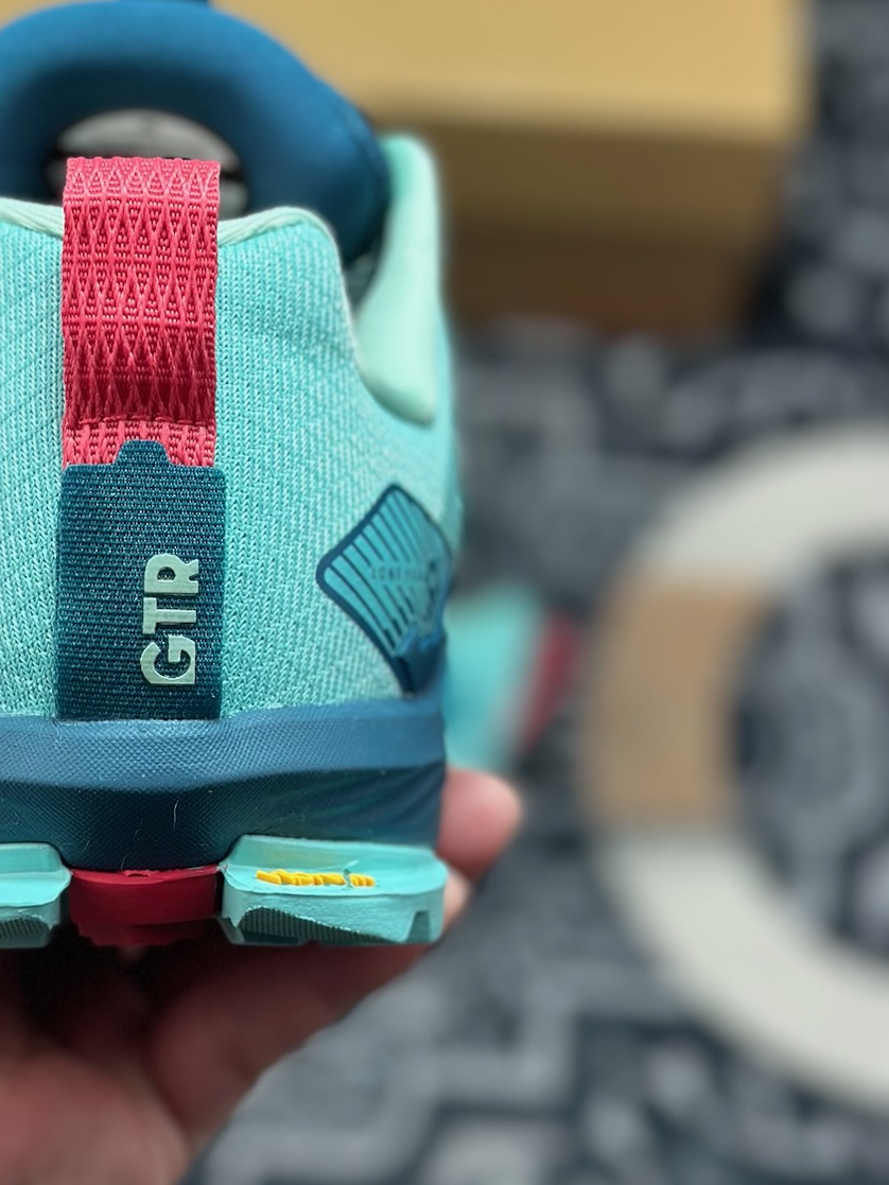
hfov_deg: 16.7
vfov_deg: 22.2
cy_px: 559
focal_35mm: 88
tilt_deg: -60.1
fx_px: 3013
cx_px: 174
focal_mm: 6.86
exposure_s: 1/601
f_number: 1.78
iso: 80
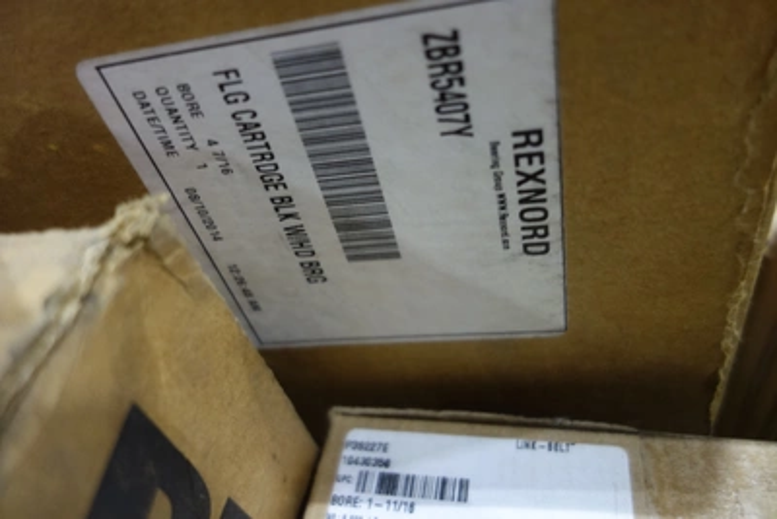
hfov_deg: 65.5
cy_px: 260
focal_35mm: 28
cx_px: 388
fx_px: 605
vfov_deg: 46.4
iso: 250
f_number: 1.8
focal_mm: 10.4
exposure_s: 1/30
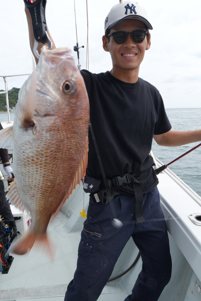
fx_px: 251
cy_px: 150
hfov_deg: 43.6
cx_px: 100
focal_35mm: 30
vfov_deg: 61.9
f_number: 20
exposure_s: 1/25
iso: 125
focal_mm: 20
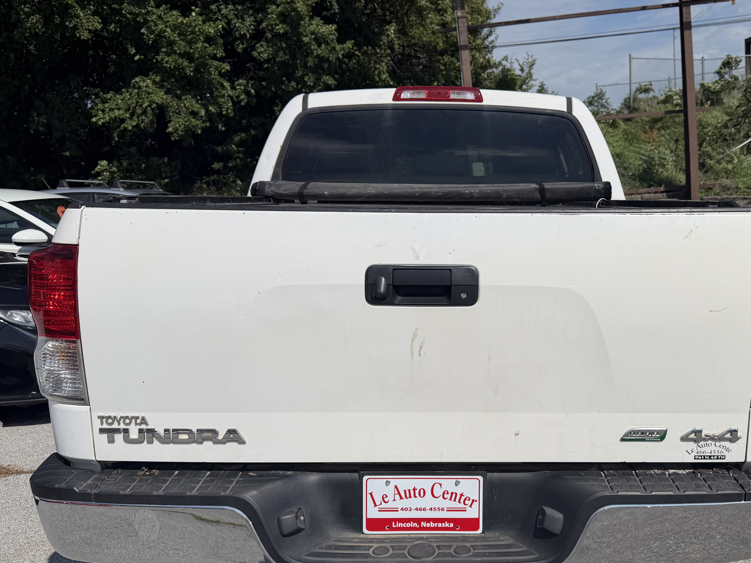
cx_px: 469
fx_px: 738
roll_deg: +5.5
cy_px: 317
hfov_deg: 53.4
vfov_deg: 41.7
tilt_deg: -10.7
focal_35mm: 34
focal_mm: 6.76
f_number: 1.78
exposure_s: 1/17544
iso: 80
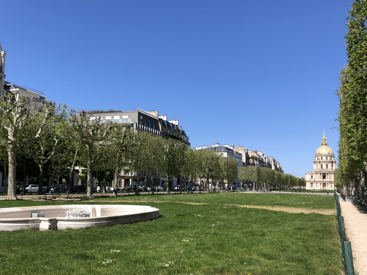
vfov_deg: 42.8
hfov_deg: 55.2
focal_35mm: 33
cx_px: 162
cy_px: 160
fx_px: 350
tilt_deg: +4.8
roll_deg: -0.6
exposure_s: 1/1869
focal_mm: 4
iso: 20
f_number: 1.8
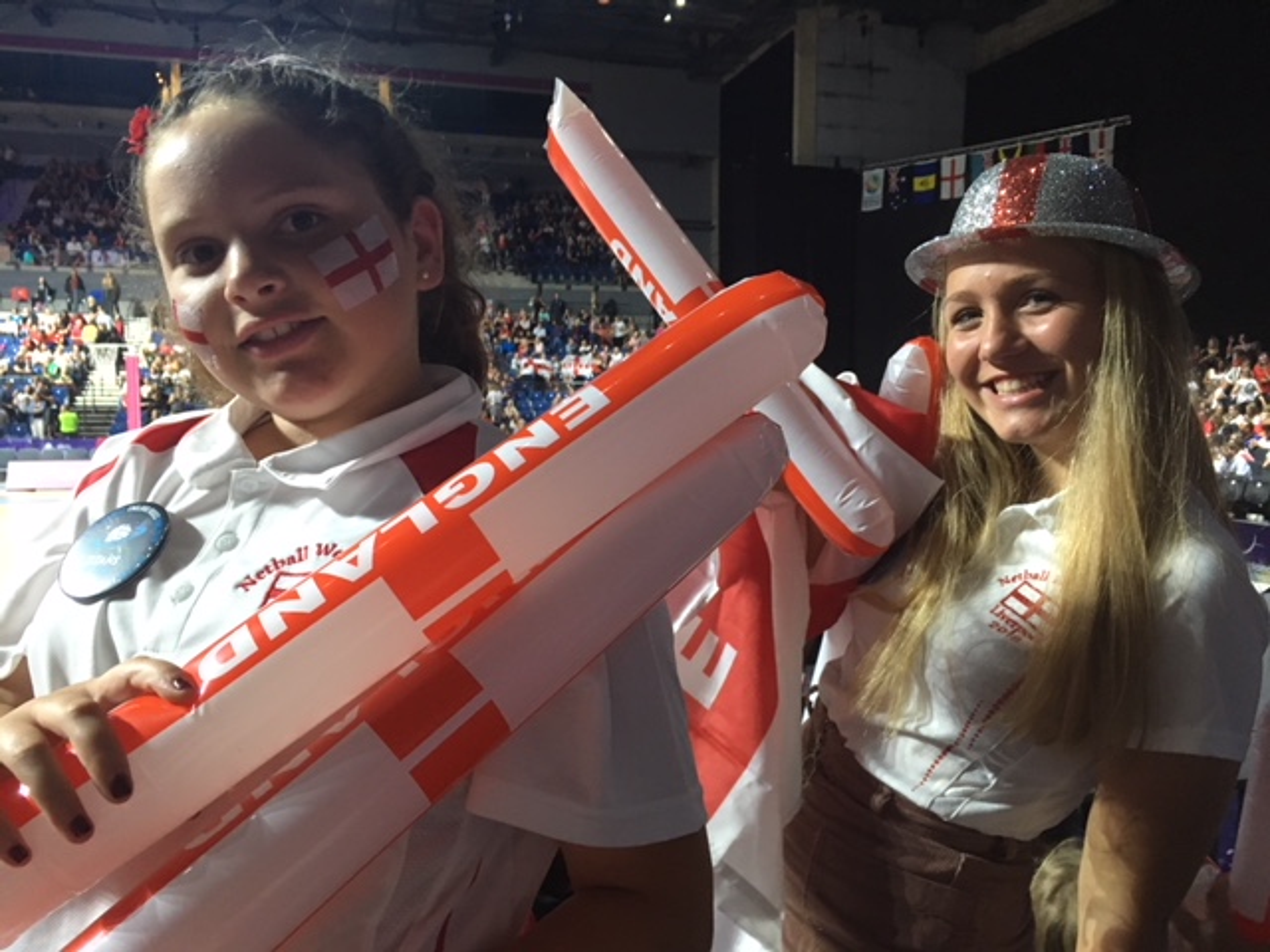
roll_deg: -0.3
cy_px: 476
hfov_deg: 61.7
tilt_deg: -4.2
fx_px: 1064
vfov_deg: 48.2
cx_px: 635
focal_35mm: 29
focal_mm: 4.15
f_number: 2.2
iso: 160
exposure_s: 1/33
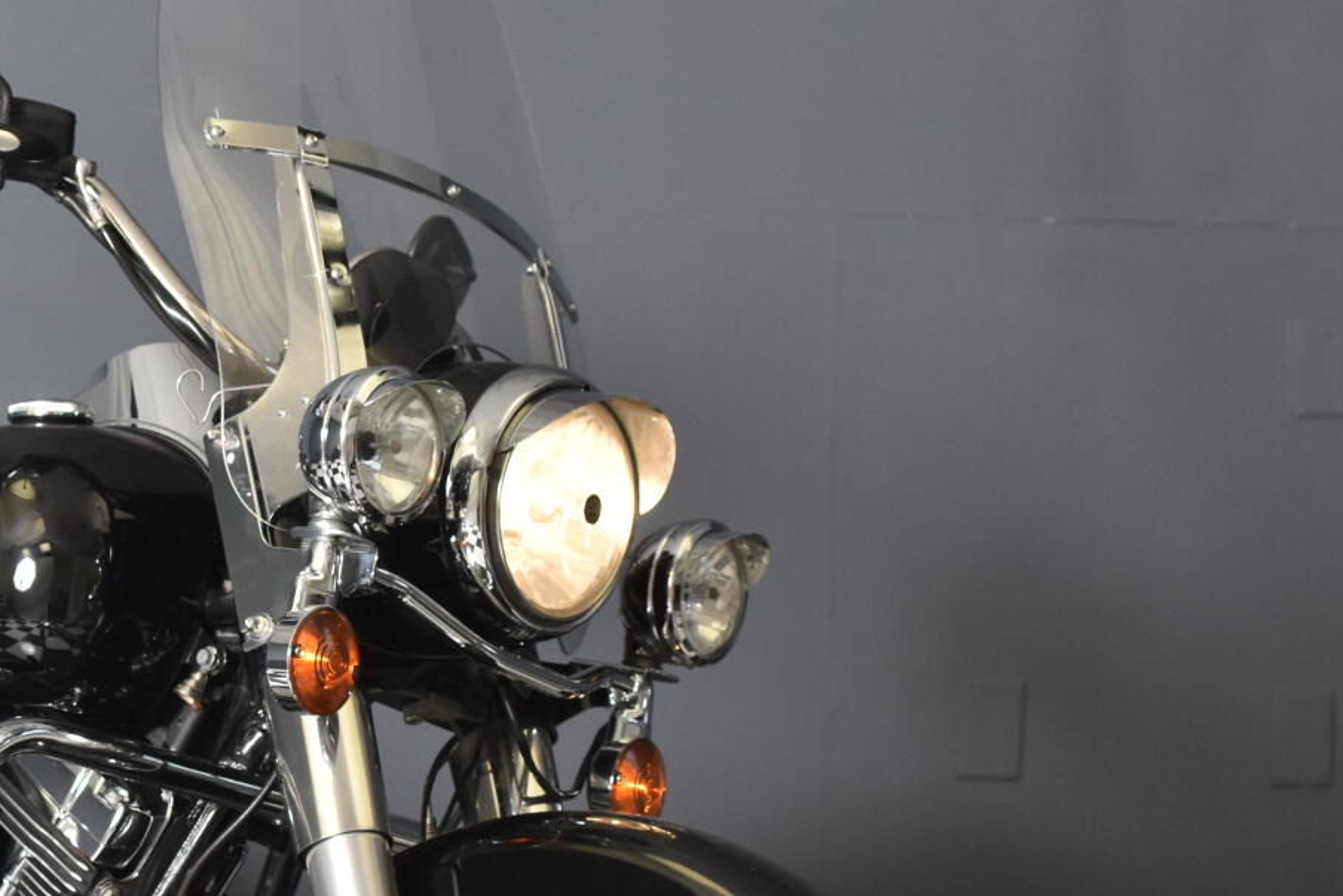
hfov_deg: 17.3
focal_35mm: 116
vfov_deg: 11.8
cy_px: 634
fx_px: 4332
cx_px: 34
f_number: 4.5
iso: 800
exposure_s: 1/160
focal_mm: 35
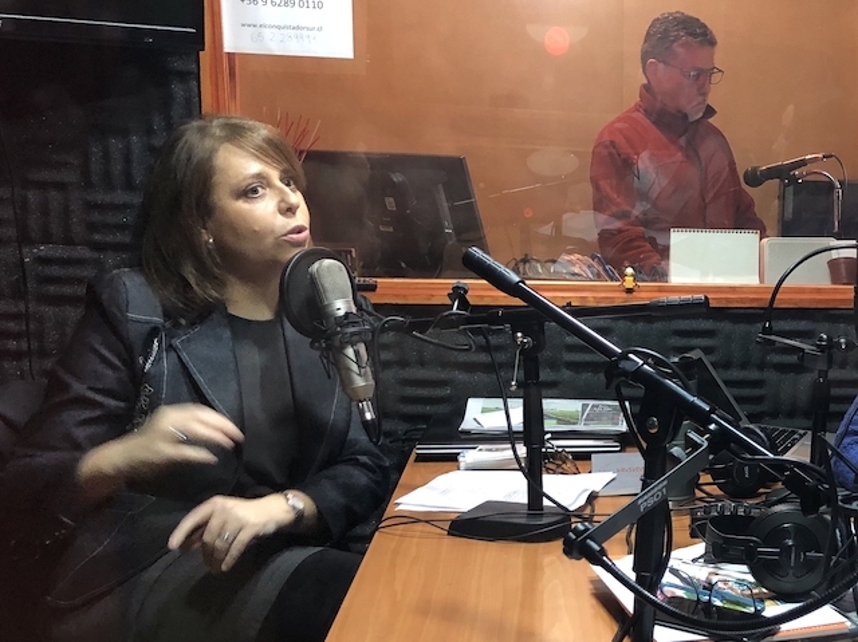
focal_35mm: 28
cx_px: 429
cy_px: 321
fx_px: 693
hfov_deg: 63.5
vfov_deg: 49.7
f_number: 1.8
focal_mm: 4
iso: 100
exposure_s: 1/14
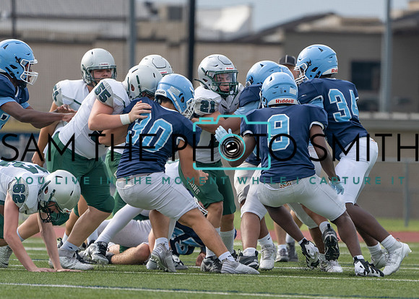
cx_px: 271
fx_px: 6346
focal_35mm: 533
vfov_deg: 2.7
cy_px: 161
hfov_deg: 3.8
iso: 320
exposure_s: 1/1250
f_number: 5.6
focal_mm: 400
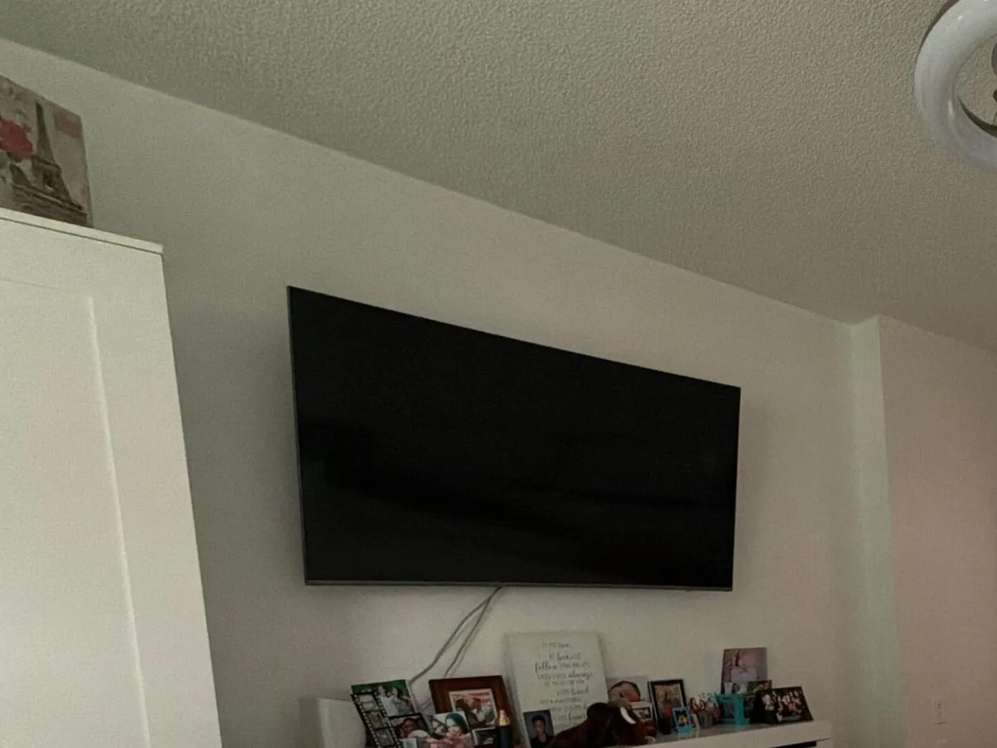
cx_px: 981
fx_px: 835
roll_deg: +3.1
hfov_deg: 50.7
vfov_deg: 43.3
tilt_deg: -4.1
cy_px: 698
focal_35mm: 29
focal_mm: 2.22
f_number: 2.2
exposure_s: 1/60
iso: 250
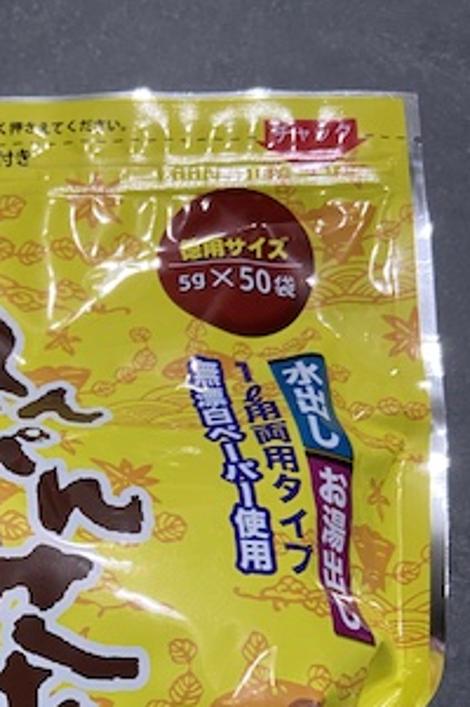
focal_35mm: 51
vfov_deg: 37.1
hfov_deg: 25.4
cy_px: 598
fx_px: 1001
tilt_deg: -78.7
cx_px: 20
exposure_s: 1/60
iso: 160
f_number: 1.8
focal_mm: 4.25
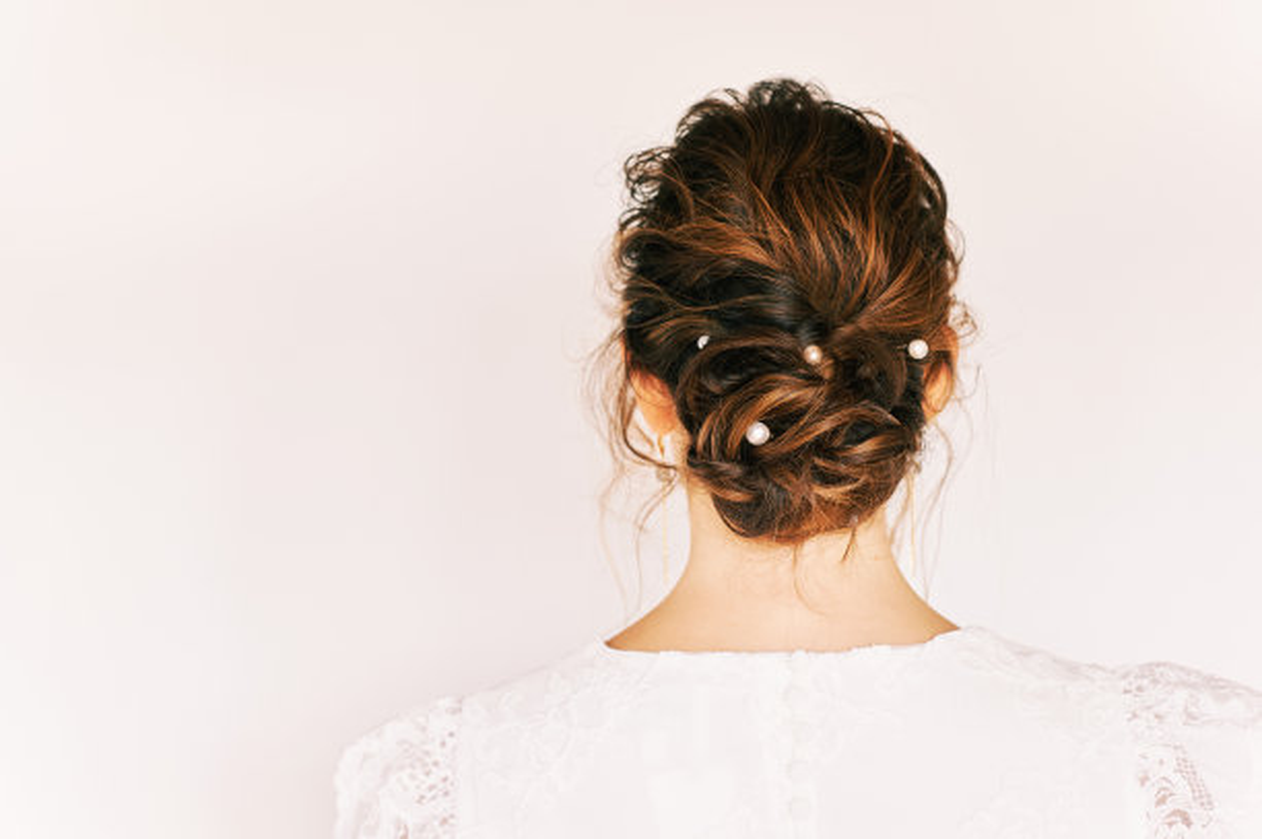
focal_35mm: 85
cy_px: 420
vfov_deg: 16.0
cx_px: 631
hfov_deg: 23.9
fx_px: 2977
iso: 320
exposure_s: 1/320
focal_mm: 85
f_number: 4
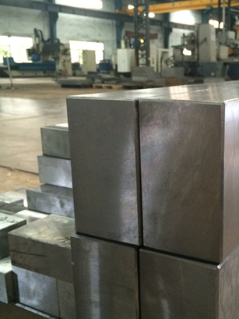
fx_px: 405
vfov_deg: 42.9
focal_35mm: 44
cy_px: 159
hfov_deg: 32.1
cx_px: 188
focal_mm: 4.12
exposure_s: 1/30
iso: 250
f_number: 2.2
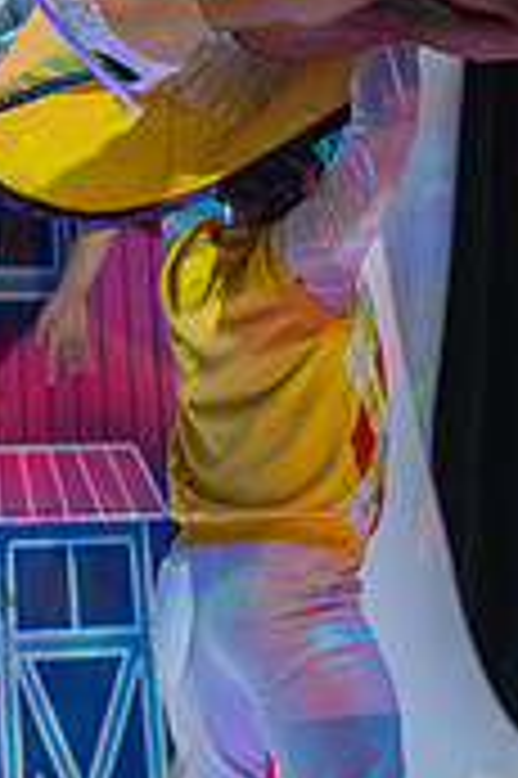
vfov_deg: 2.8
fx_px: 16111
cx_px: 626
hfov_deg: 1.8
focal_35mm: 745
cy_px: 520
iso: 400
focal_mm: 170
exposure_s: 1/200
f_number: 2.8
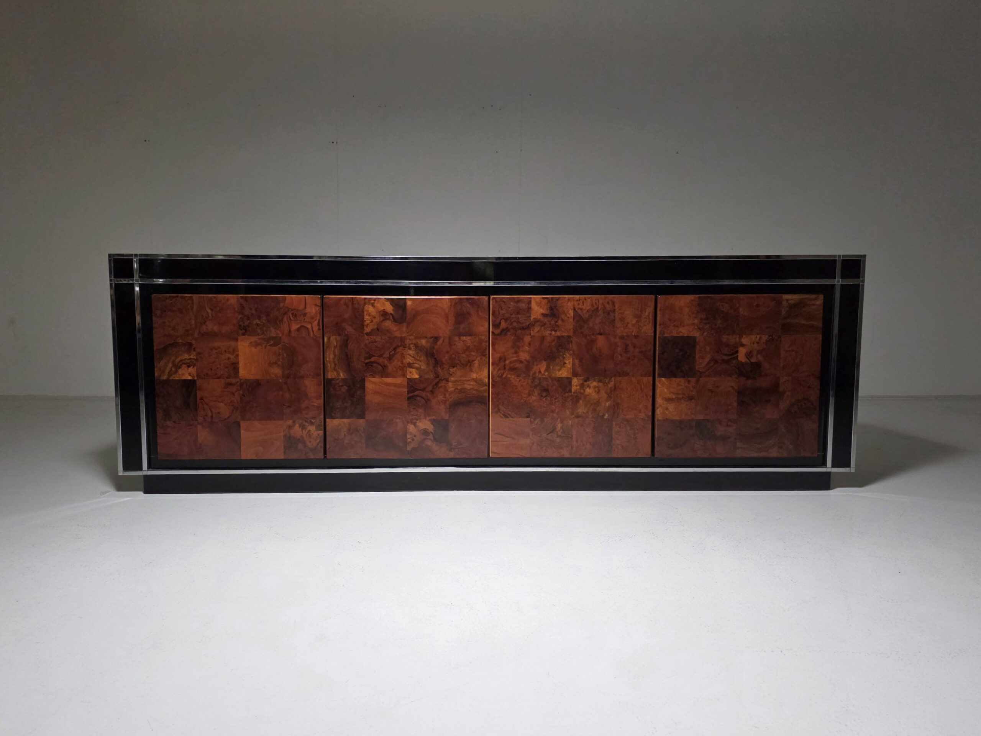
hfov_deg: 73.9
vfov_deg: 58.9
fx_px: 652
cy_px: 368
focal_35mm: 23
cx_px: 490
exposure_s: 1/101
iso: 500
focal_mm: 6.3
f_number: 1.7
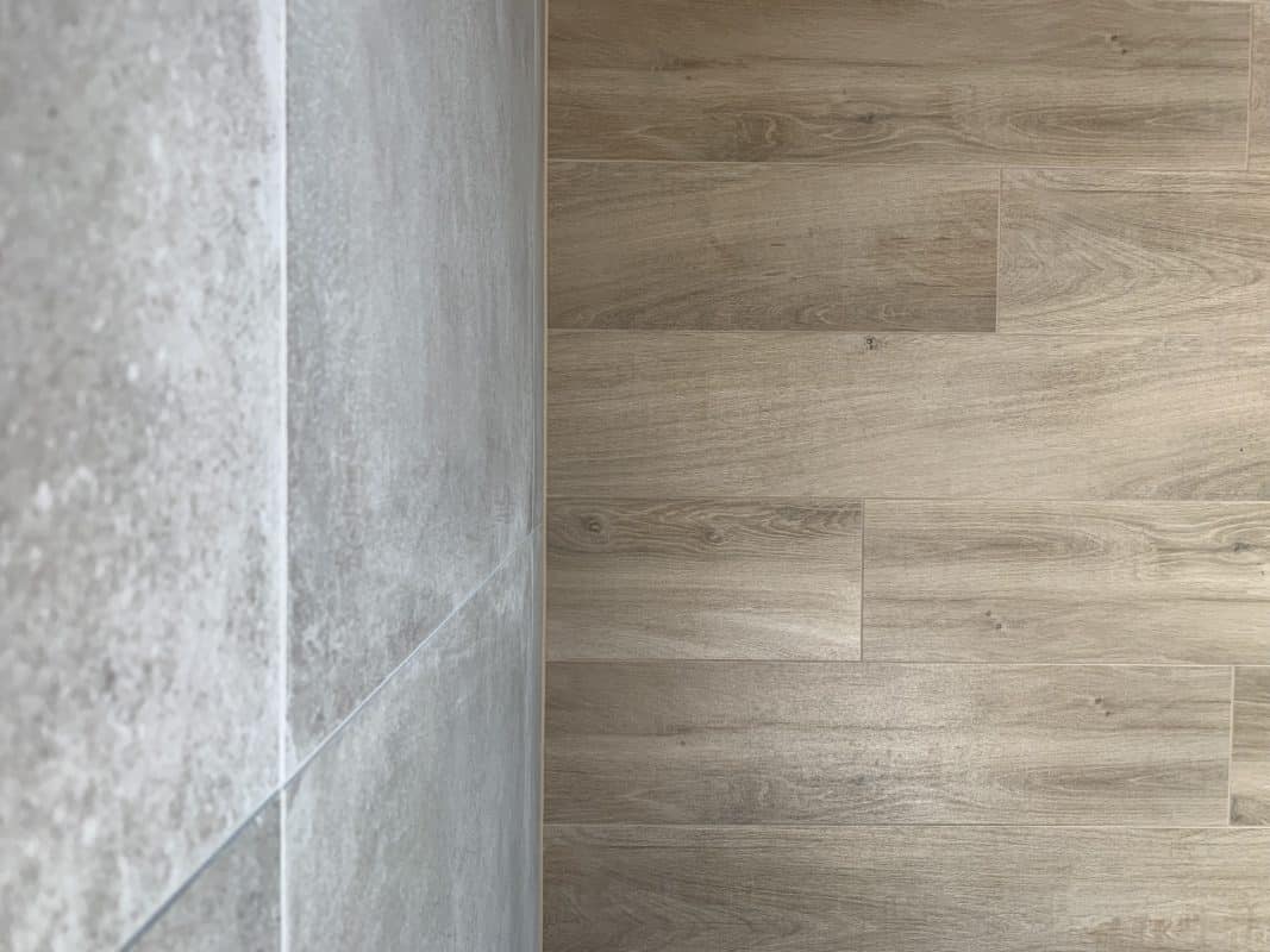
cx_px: 635
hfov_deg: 67.3
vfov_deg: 53.1
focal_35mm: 26
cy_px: 476
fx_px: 954
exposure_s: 1/100
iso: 50
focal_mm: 4.25
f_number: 1.8
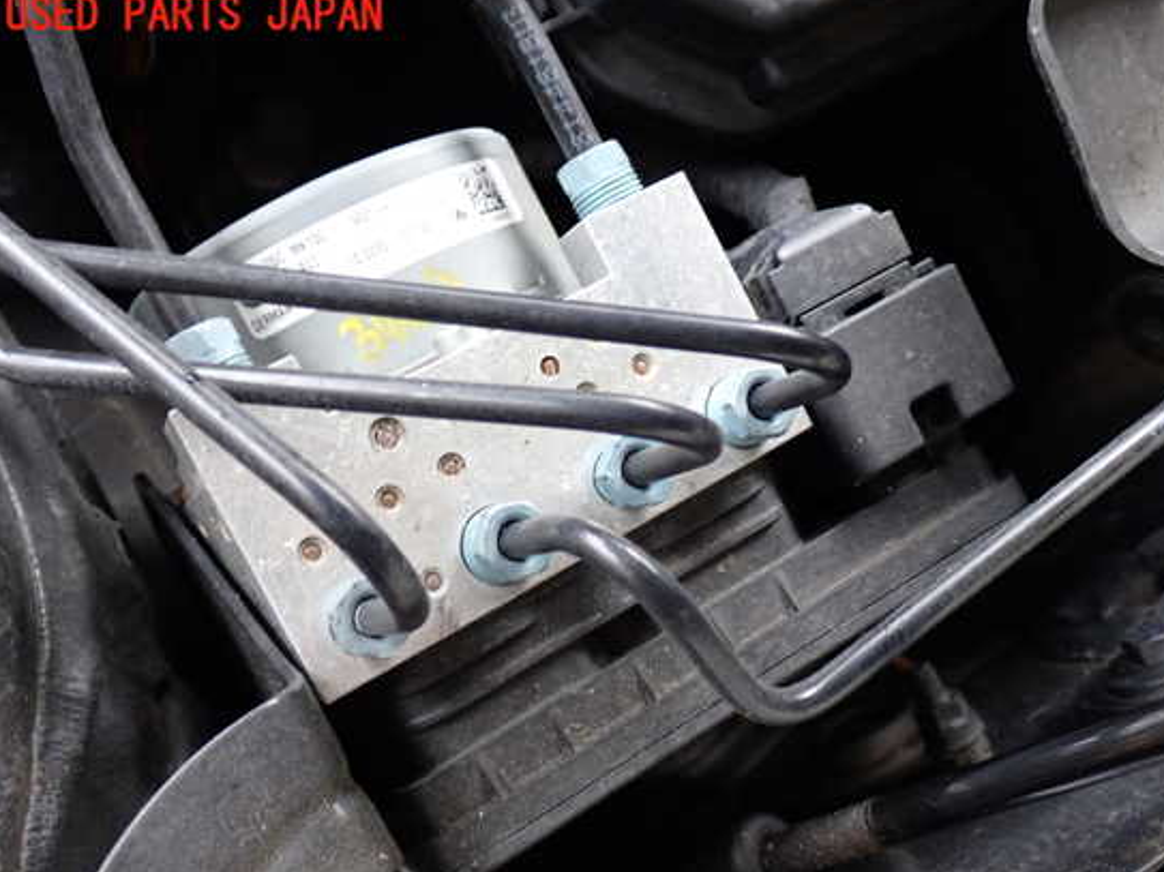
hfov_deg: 44.7
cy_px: 471
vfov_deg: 34.3
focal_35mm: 42
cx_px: 637
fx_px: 1412
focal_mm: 6.83
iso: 250
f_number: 2.7
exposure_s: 1/40
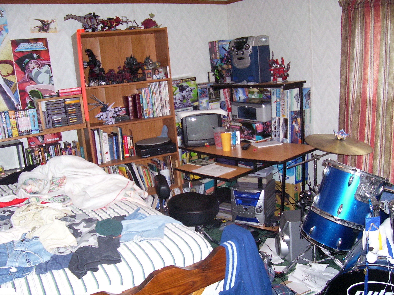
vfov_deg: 41.8
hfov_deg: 54.0
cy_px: 148
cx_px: 197
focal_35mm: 34
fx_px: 387
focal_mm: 5.6
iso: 125
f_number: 2.7
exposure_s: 1/60
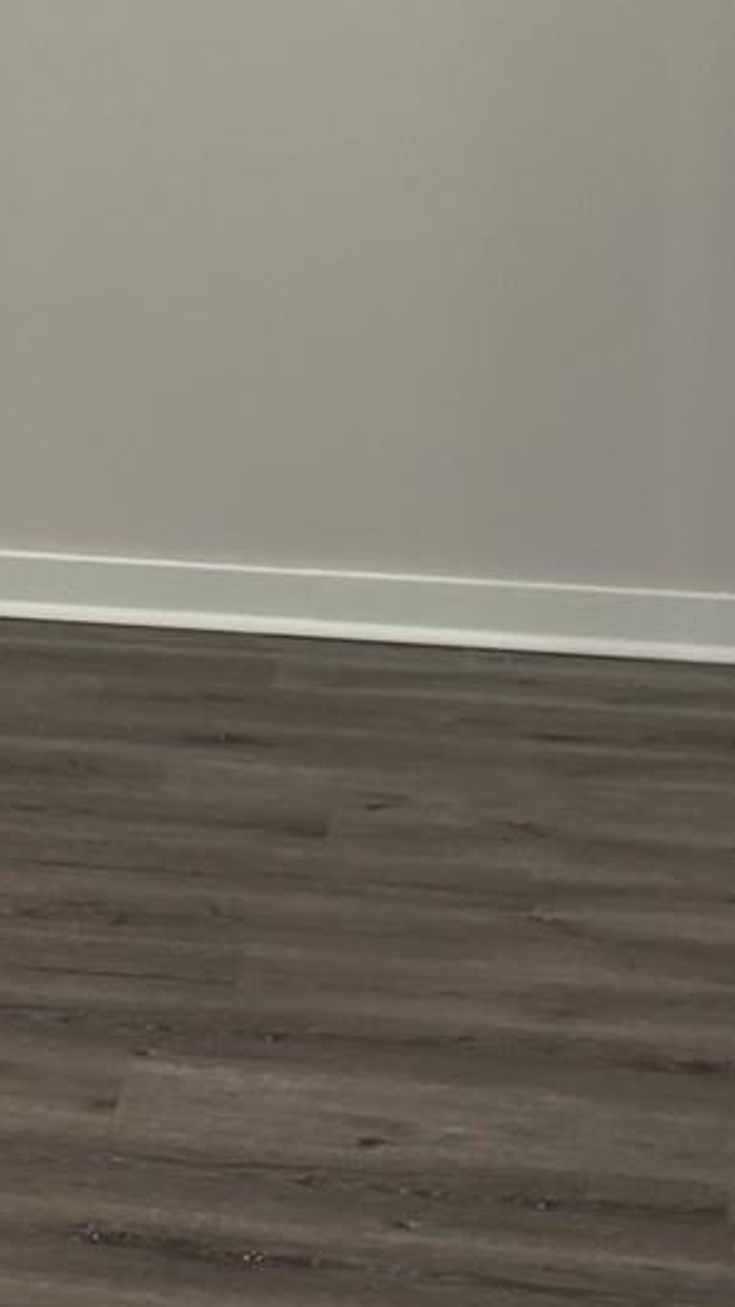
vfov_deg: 21.0
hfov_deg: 11.6
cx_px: -400
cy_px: 176
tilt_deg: -5.1
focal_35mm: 100
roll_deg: -0.4
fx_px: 3464
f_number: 1.78
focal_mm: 6.76
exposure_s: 1/60
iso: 125
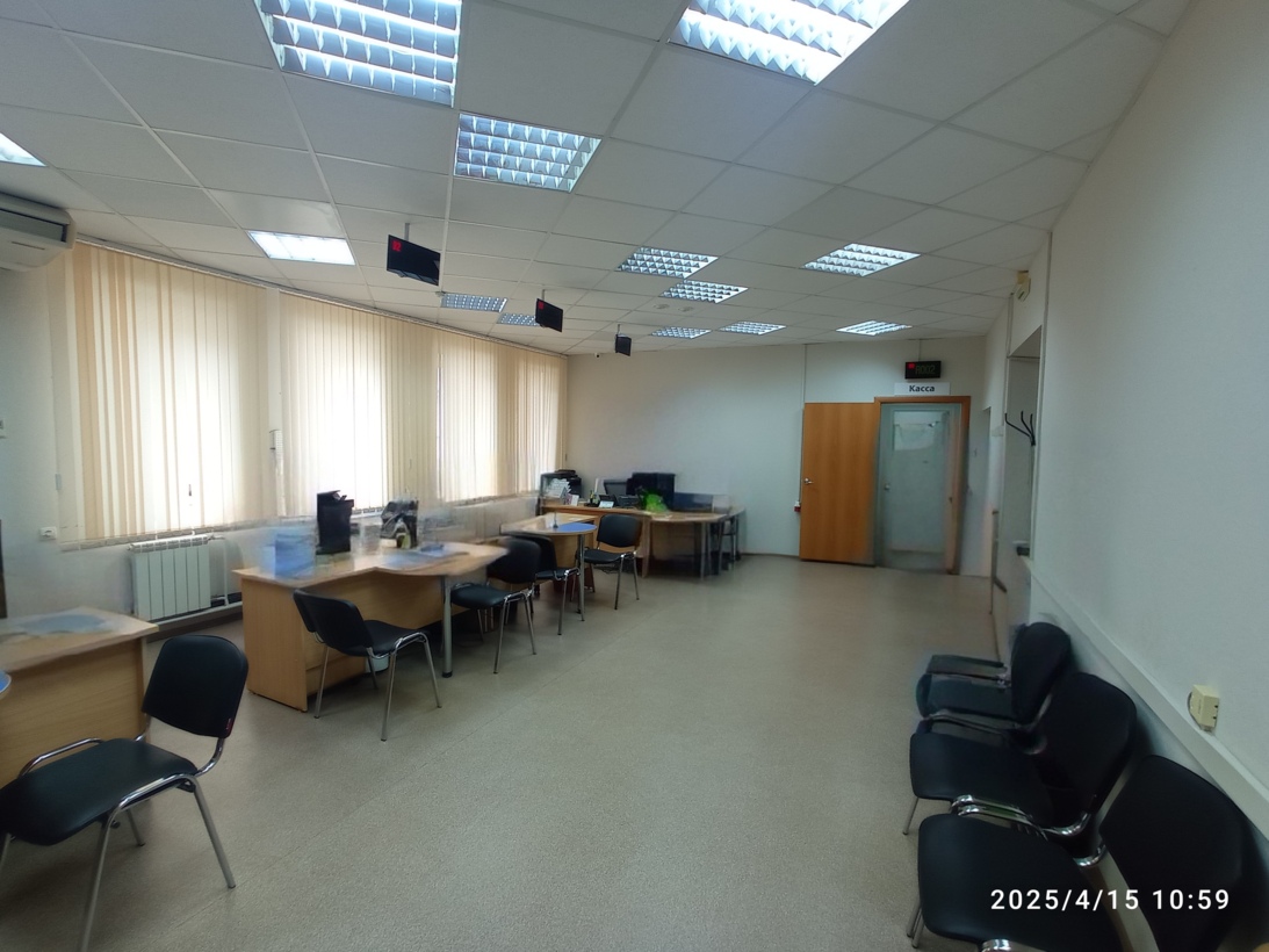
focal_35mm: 28
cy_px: 476
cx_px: 634
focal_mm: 1.65
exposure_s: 1/40
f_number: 2.2
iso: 139
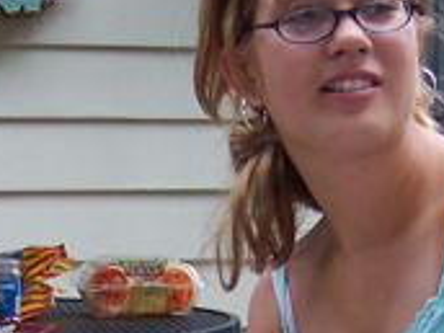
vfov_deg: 8.1
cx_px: 147
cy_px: 618
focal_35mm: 177
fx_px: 2270
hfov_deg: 11.2
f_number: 2.8
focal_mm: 8
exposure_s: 1/125
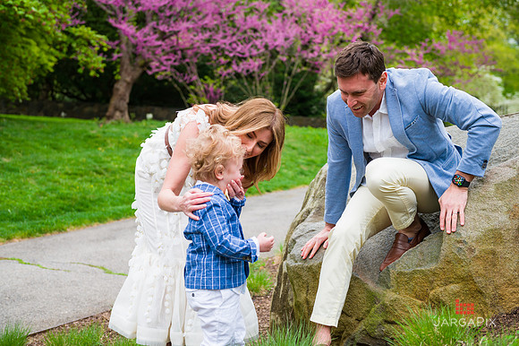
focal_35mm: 55
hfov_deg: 36.3
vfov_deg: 24.6
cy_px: 173
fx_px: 792
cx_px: 260
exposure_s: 1/400
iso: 200
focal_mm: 55
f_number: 4.5
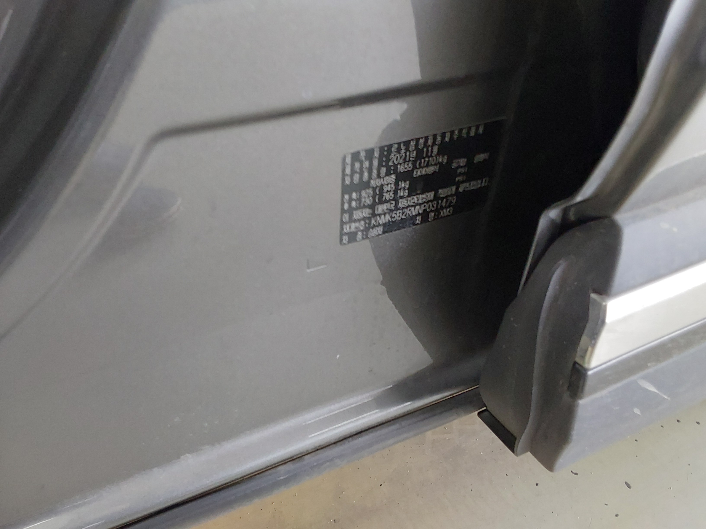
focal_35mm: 28
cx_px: 353
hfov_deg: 63.4
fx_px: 571
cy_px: 264
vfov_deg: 49.7
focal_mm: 2.91
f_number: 1.9
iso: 160
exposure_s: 1/60
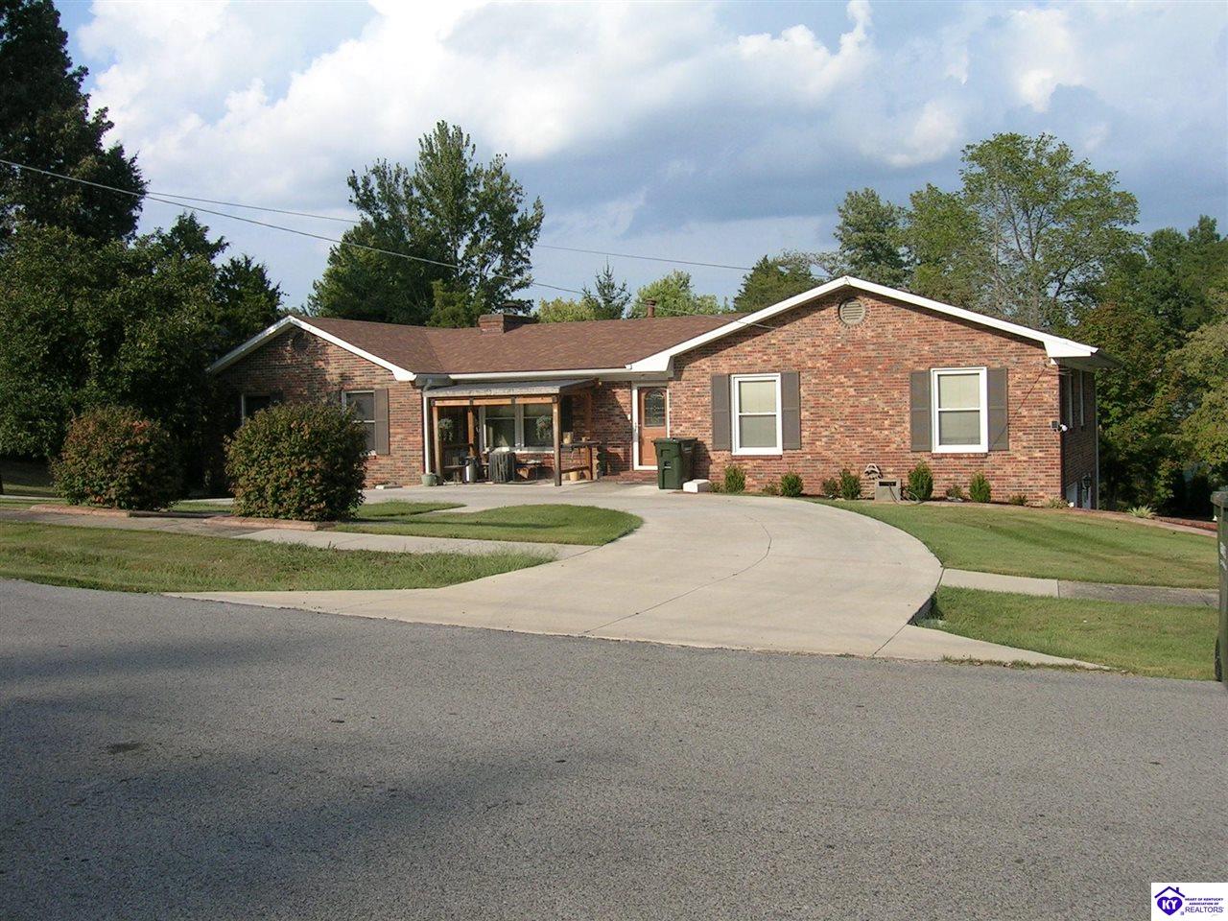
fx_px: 1242
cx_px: 614
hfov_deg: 52.6
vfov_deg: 40.7
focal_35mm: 35
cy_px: 460
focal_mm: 5.4
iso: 50
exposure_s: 1/426
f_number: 4.8
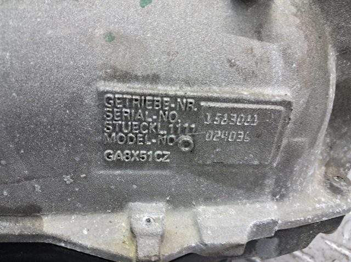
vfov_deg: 51.3
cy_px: 131
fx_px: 274
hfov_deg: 65.4
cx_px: 176
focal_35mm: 27
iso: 250
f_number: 1.8
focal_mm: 4
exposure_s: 1/50
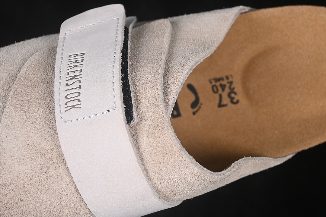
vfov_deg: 18.2
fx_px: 679
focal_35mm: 75
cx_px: 163
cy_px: 108
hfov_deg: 27.0
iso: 160
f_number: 7.1
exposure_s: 1/80
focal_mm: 50
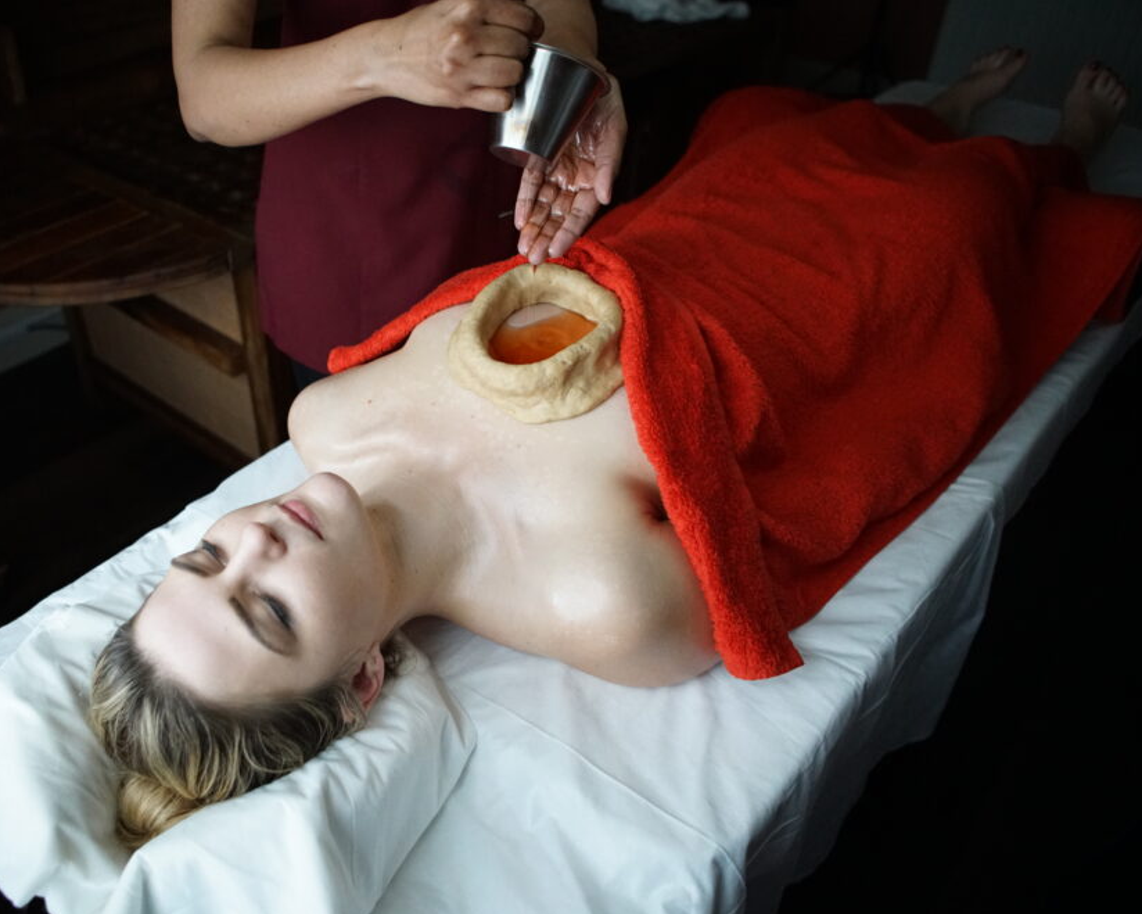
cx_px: 460
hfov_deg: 61.7
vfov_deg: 51.5
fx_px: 946
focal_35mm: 28
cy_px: 461
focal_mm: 24
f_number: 2.8
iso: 6400
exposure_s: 1/40
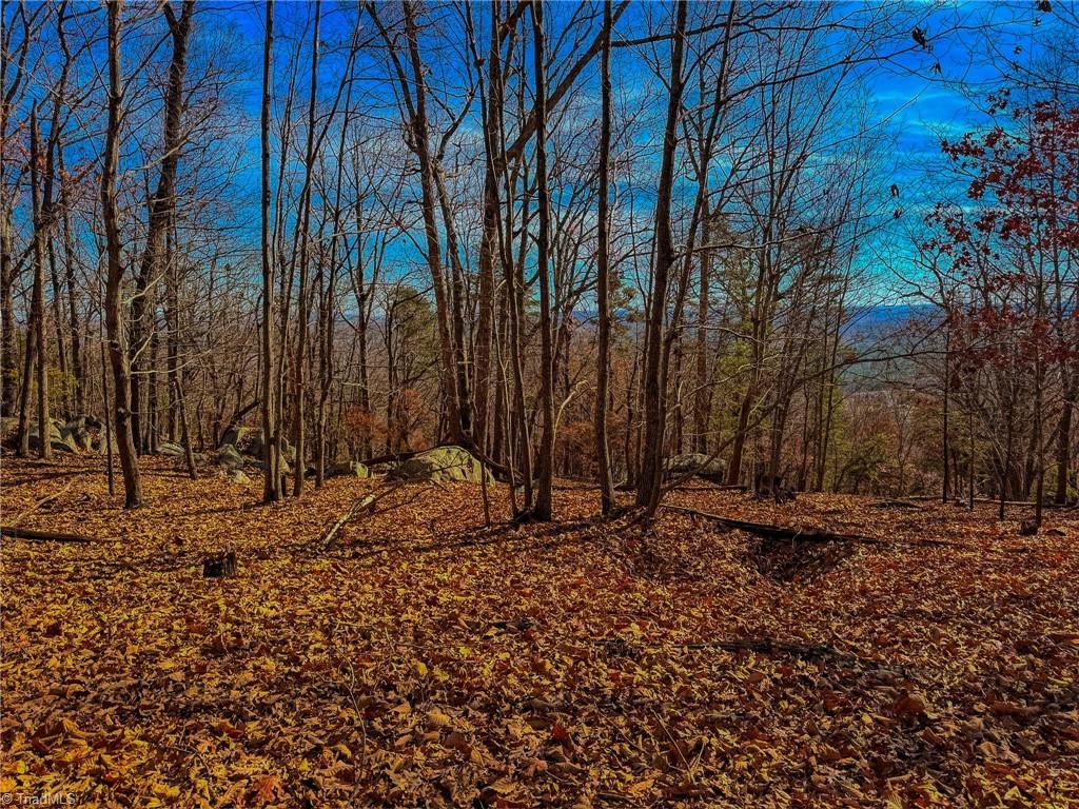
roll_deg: +0.9
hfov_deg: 71.6
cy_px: 404
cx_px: 540
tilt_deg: -8.1
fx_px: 748
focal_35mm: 24
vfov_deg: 56.8
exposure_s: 1/1597
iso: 80
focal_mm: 6.76
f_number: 1.78
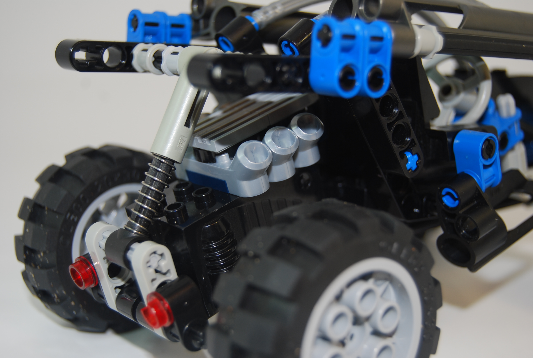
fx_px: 890
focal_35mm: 60
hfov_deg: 33.3
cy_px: 179
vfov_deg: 22.7
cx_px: 266
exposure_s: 1/125
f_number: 5
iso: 100
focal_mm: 40
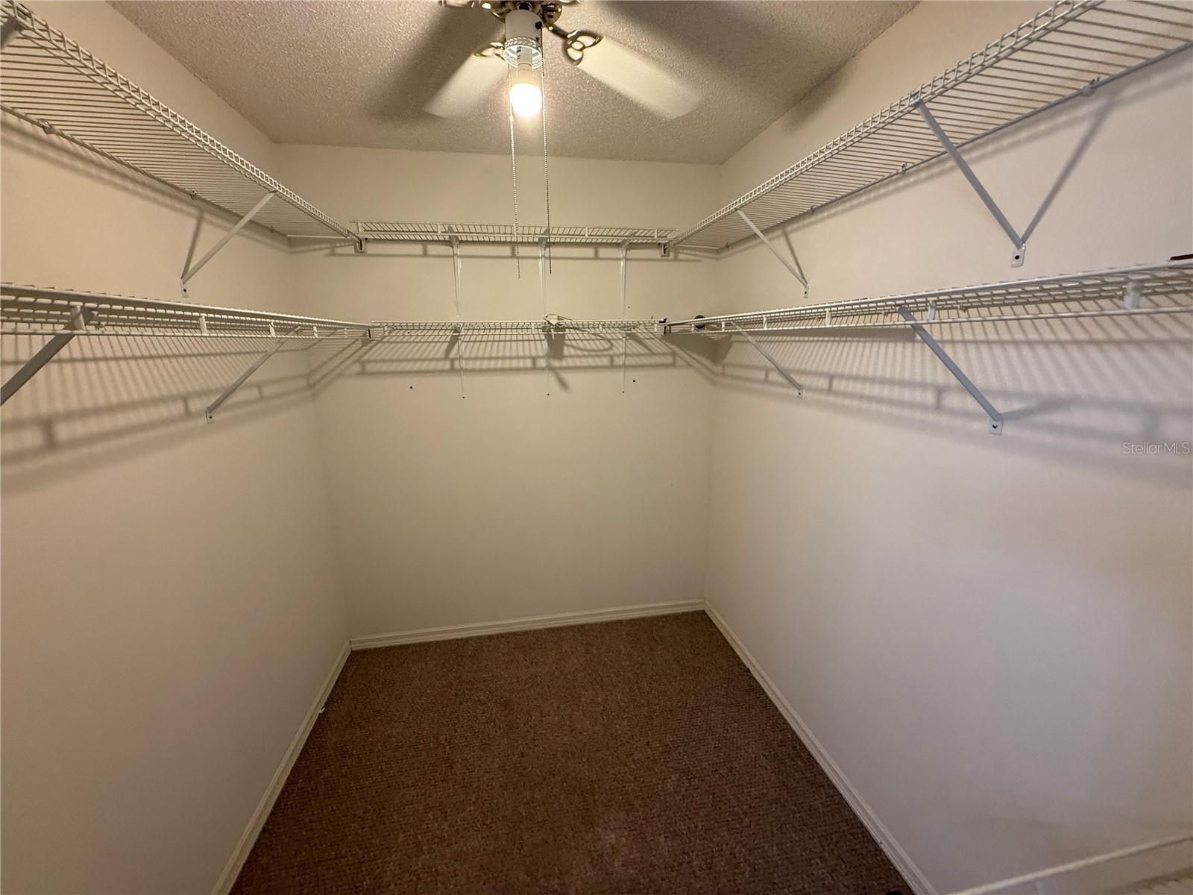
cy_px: 448
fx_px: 482
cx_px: 596
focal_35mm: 14
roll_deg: +0.2
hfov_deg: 102.1
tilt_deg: -15.4
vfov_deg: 85.7
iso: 200
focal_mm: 2.22
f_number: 2.2
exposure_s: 1/120
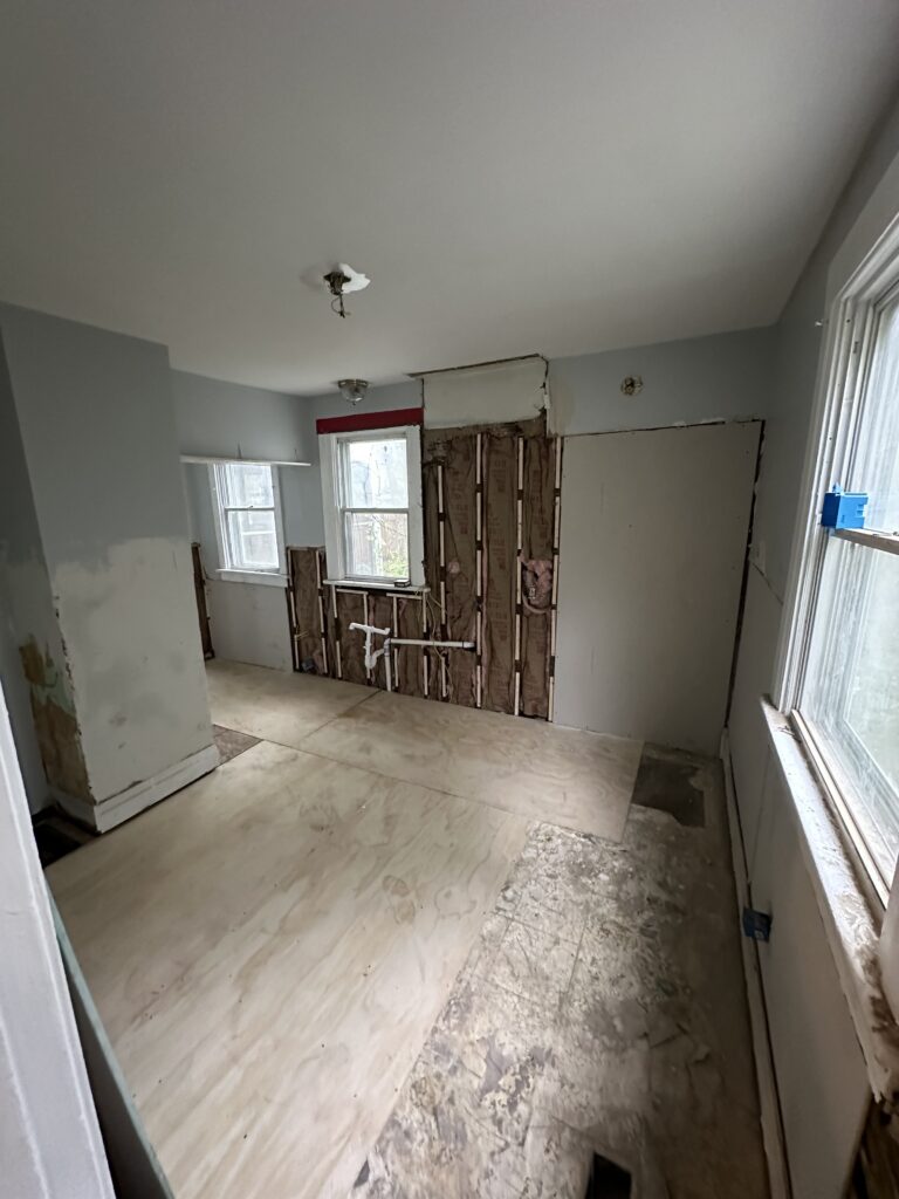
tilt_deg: -13.0
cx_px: 450
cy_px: 600
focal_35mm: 14
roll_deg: +0.5
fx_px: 485
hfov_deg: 85.7
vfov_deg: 102.1
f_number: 2.2
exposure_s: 1/40
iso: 800
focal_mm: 2.22
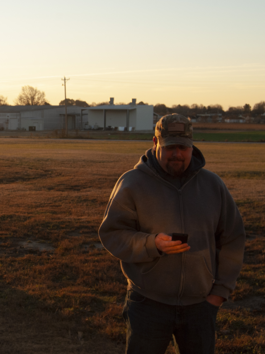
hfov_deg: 20.4
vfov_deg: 27.8
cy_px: 174
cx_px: 2
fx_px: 715
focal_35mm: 70
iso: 400
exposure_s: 1/200
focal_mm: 30
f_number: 9
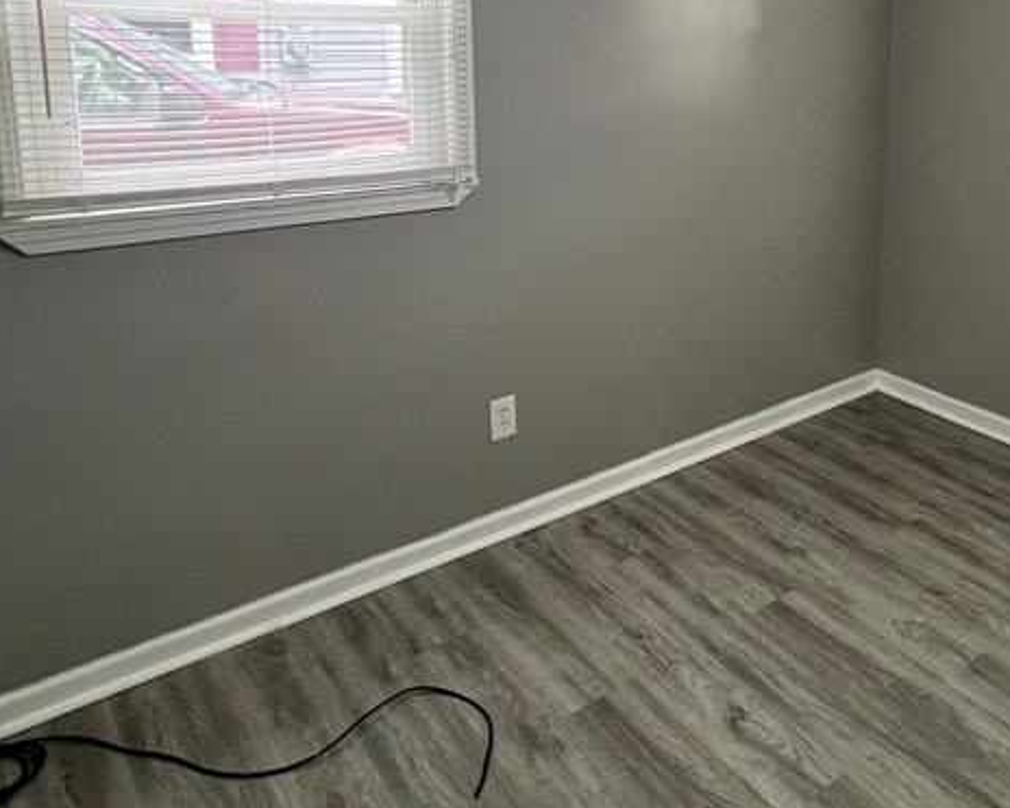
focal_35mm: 28
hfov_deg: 58.4
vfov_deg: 48.7
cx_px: 779
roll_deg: -1.8
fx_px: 837
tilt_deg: -10.1
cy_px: 166
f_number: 1.8
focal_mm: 1.57
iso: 160
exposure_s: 1/60
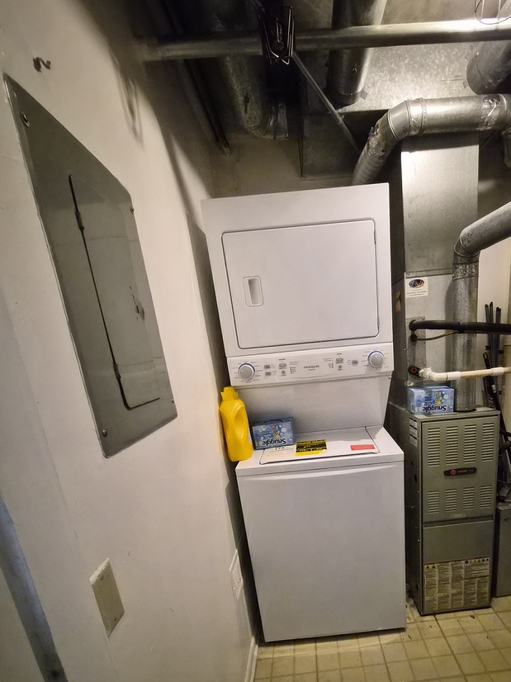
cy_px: 443
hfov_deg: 73.6
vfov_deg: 88.5
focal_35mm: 17
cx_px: 316
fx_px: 335
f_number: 2.2
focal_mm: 1.7
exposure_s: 1/60.2
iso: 1250
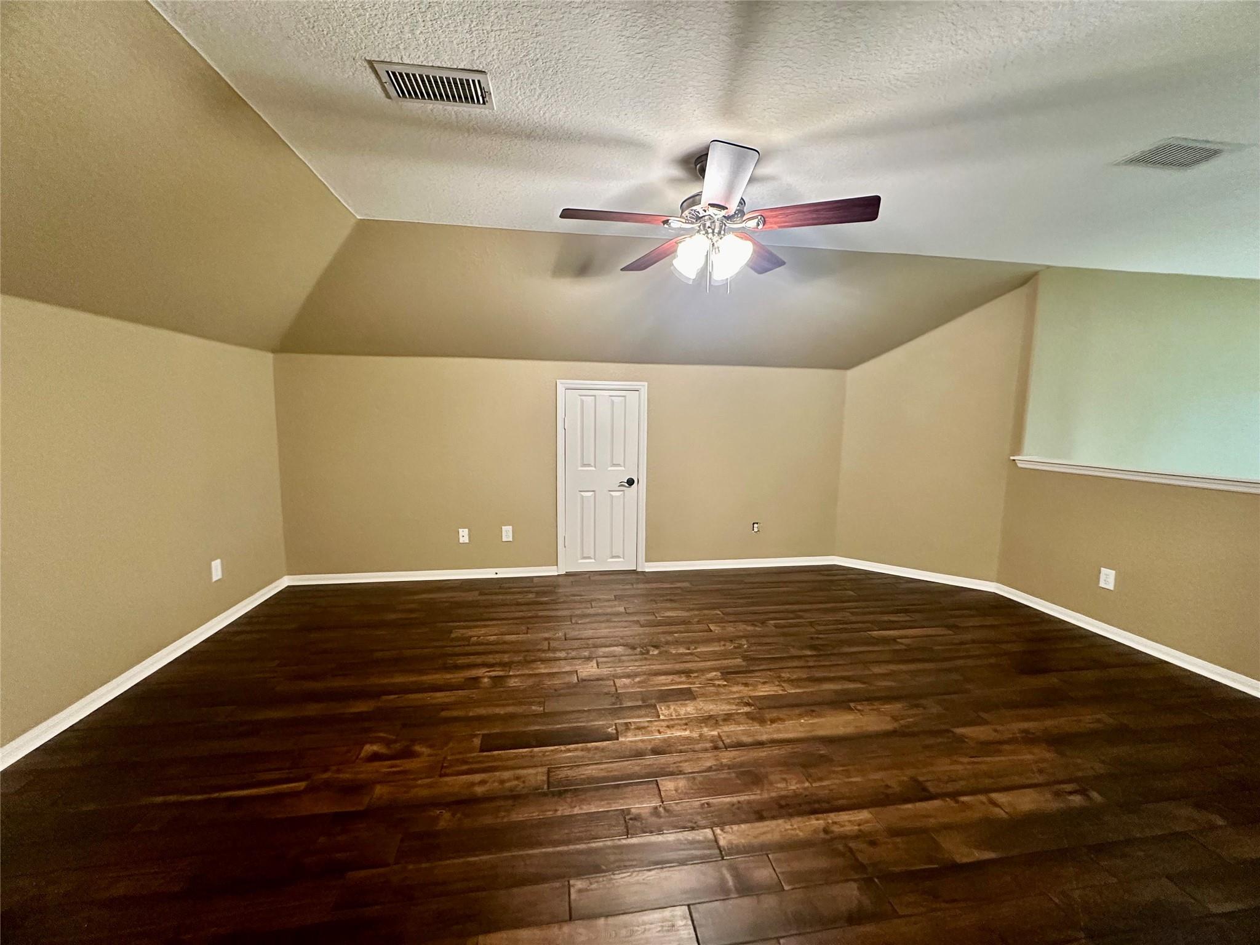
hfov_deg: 102.1
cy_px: 472
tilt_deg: -7.1
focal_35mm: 14
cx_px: 630
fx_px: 510
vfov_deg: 85.7
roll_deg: -0.5
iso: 640
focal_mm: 2.22
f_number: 2.2
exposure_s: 1/60
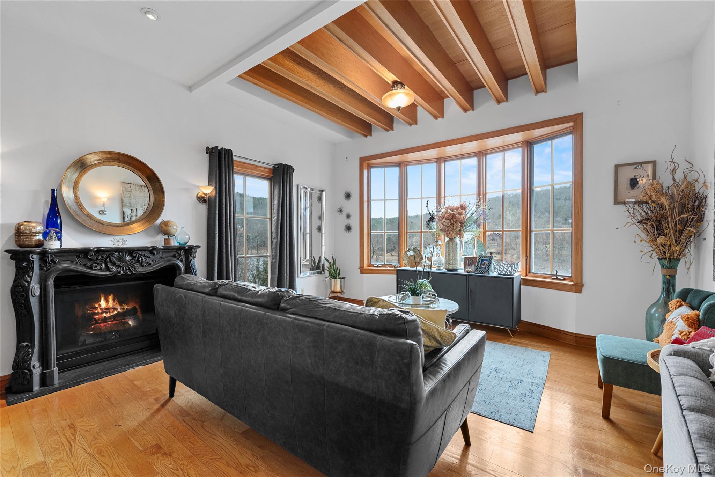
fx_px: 298
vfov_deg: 77.3
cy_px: 238
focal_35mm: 15
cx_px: 358
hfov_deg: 100.4
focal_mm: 15
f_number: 8
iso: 640
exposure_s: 1/6
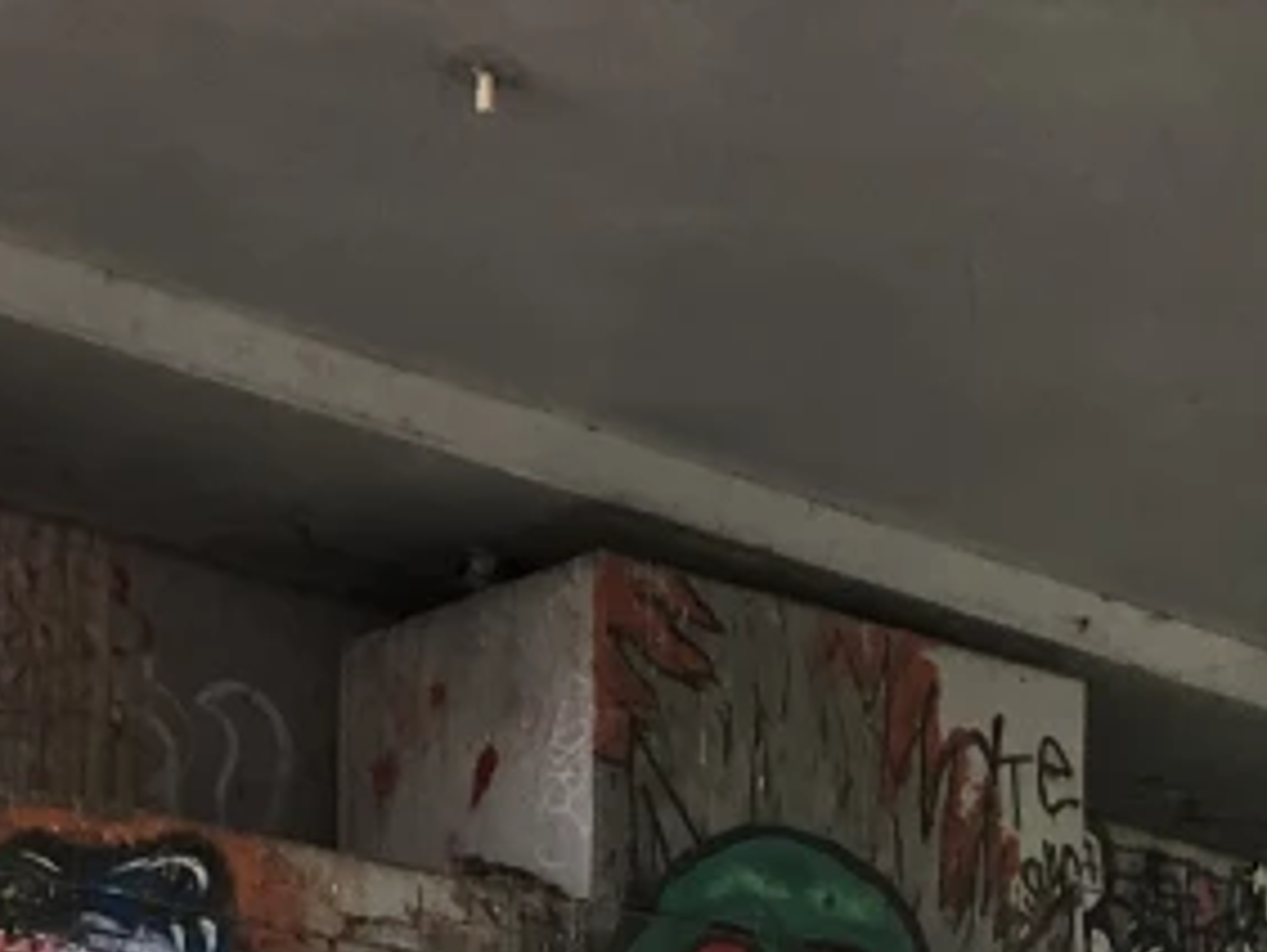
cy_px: 1787
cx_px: 1020
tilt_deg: +3.2
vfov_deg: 11.5
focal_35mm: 119
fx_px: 4359
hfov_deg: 16.4
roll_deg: +0.0
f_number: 1.8
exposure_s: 1/15
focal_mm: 4
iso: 64
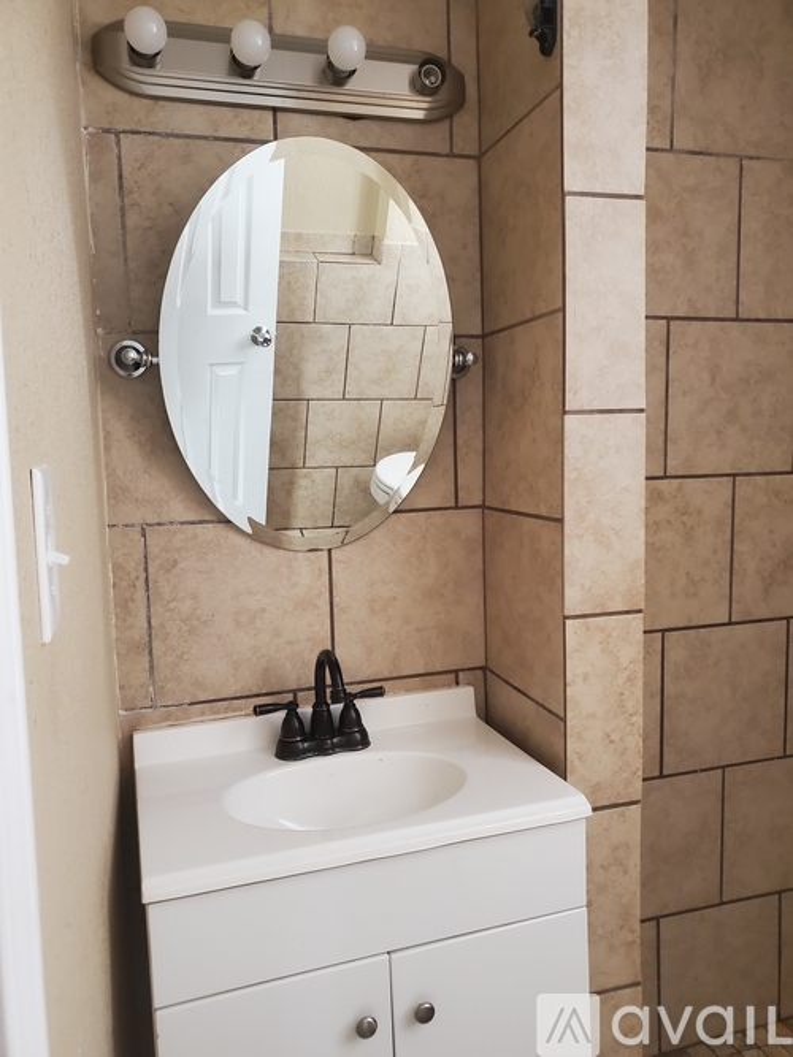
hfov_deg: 53.0
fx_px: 794
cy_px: 528
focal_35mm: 26
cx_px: 396
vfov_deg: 67.3
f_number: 1.5
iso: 400
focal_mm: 4.3
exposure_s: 1/50
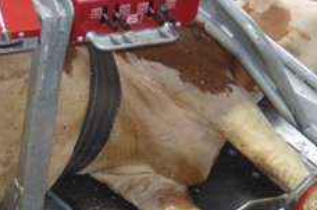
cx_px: -92
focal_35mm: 182
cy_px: 105
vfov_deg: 7.5
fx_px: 1599
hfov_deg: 11.1
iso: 220
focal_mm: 18
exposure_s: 1/125
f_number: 3.5
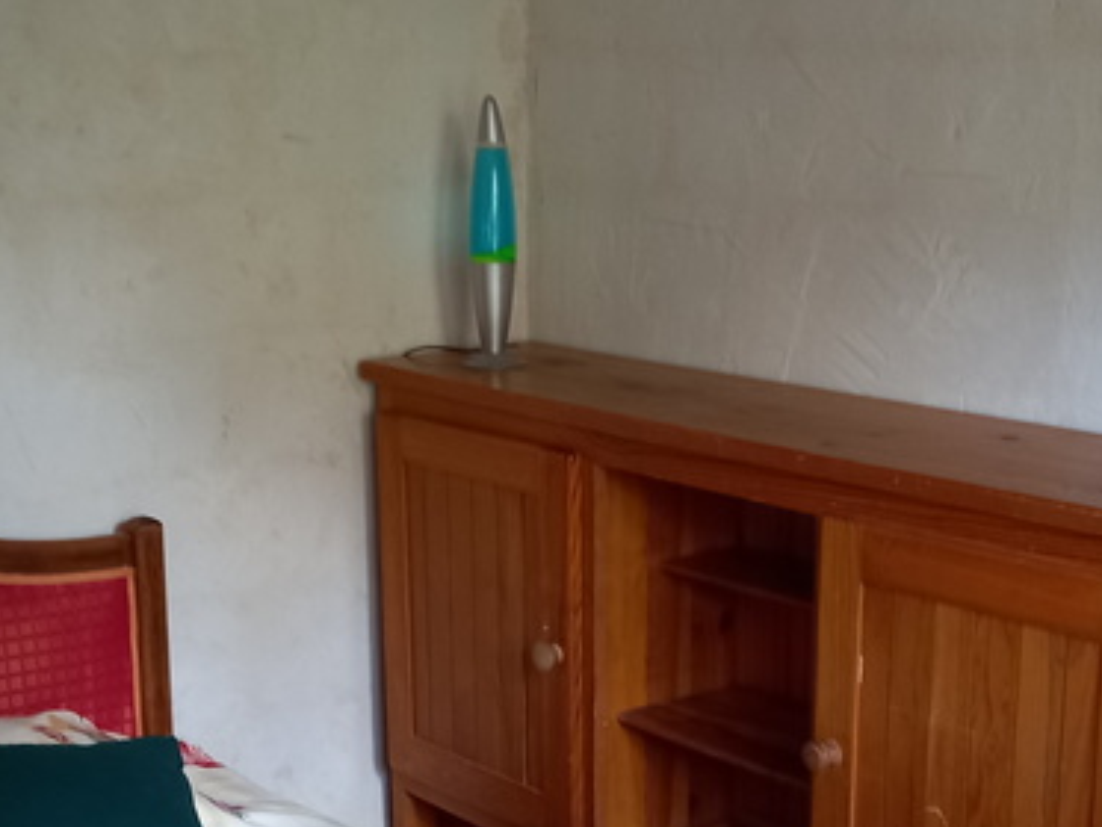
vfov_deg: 21.6
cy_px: 703
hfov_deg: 28.9
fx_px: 2134
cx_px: 446
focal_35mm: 67
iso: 250
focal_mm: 4.6
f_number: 2
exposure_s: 1/25
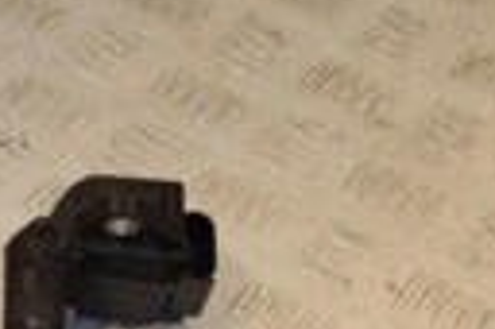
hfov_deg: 12.3
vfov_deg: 8.8
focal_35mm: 155
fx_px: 2129
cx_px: -364
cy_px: 186
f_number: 8
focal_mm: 22
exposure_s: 1/200
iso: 800
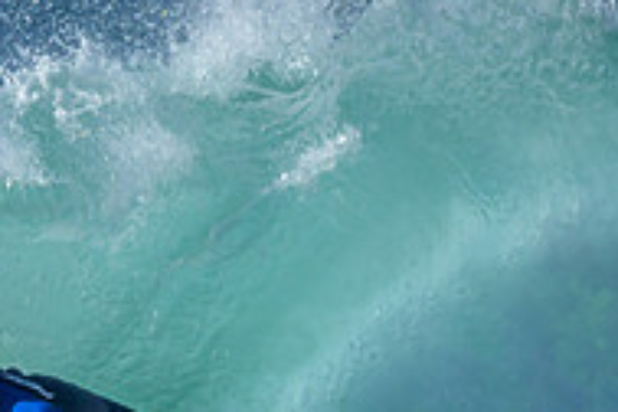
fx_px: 57487
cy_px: 796
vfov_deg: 0.4
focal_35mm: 3349
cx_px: -324
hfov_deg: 0.6
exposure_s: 1/4000
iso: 720
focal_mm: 800
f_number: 6.3
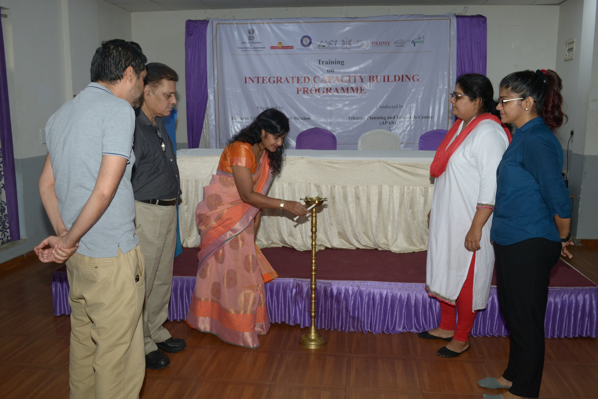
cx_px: 299
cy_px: 200
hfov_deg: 61.9
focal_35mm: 30
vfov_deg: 43.6
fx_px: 498
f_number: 5.6
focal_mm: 20
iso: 400
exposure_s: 1/80
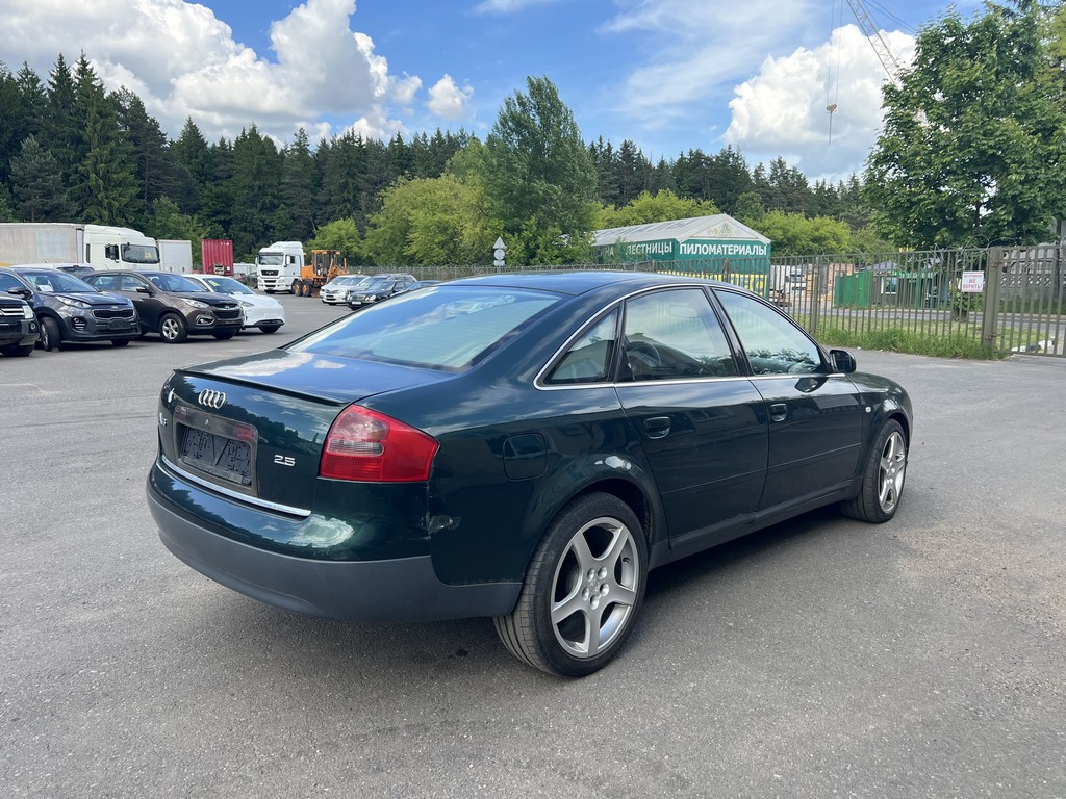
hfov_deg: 67.3
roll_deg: -1.1
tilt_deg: -9.2
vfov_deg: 53.1
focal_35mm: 26
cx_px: 533
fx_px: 801
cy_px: 400
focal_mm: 5.7
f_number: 1.5
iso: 50
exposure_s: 1/1009
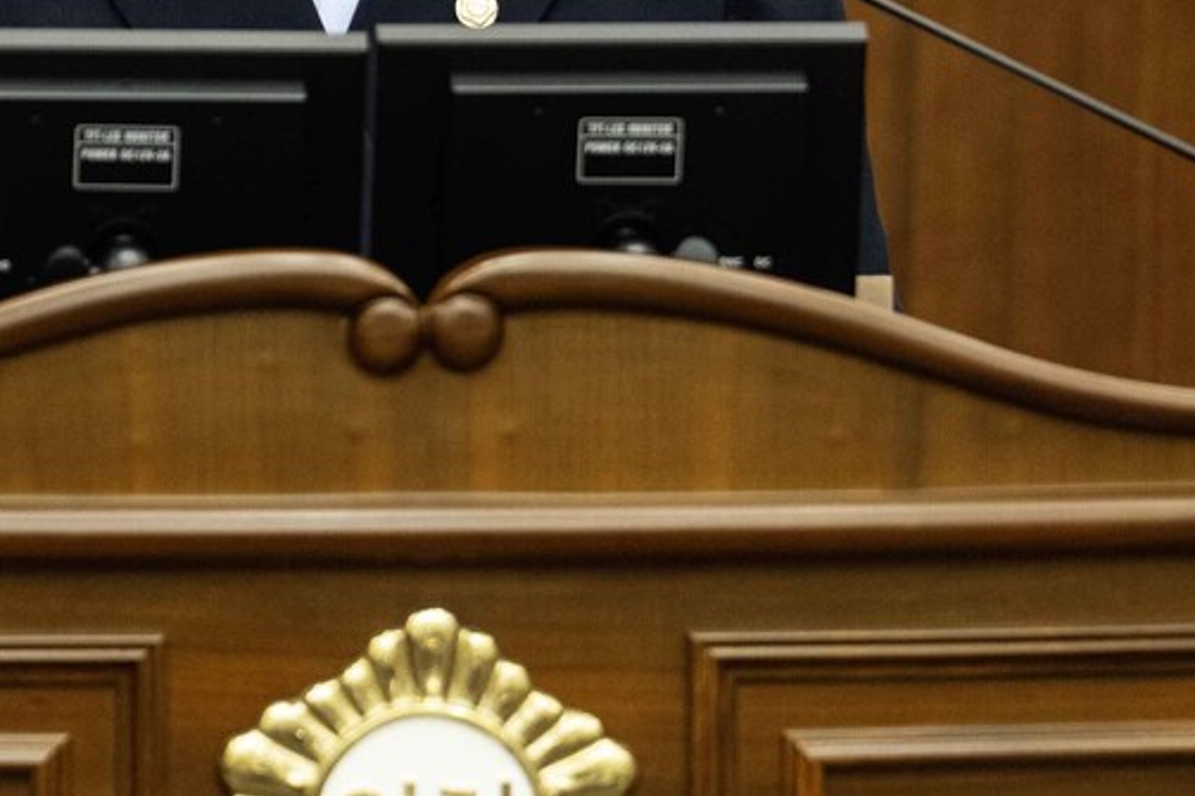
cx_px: 371
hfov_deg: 2.7
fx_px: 25318
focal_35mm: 763
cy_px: -49
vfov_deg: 1.8
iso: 1600
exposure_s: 1/160
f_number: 2.8
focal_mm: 200
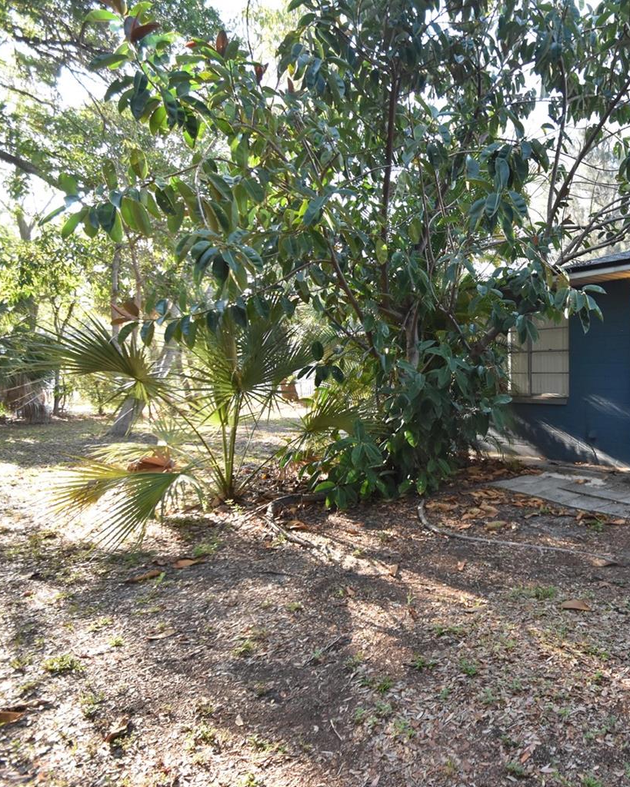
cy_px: 397
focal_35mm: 22
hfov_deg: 57.3
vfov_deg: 75.0
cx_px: 525
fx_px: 513
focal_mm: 10
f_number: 3.5
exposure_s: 1/350
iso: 800
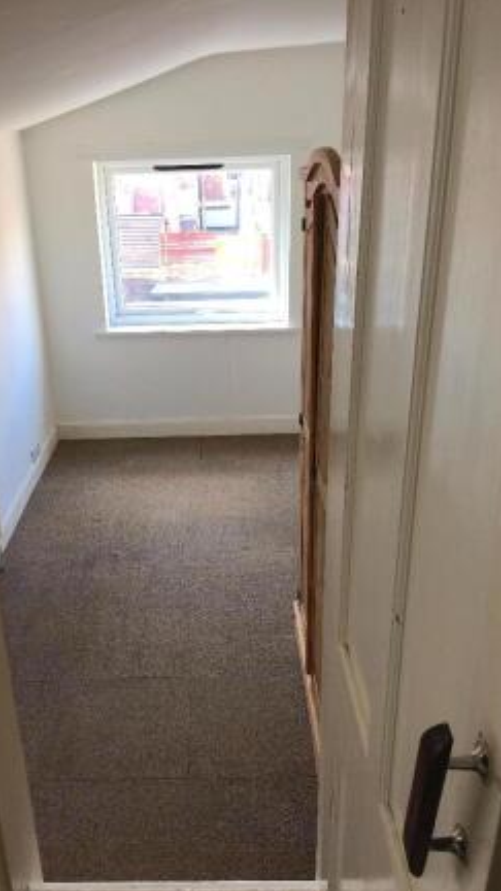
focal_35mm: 32
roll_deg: +2.4
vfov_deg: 61.0
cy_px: 449
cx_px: 200
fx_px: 756
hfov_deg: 36.5
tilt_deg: -23.0
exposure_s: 1/50
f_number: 2.2
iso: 32
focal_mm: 4.15
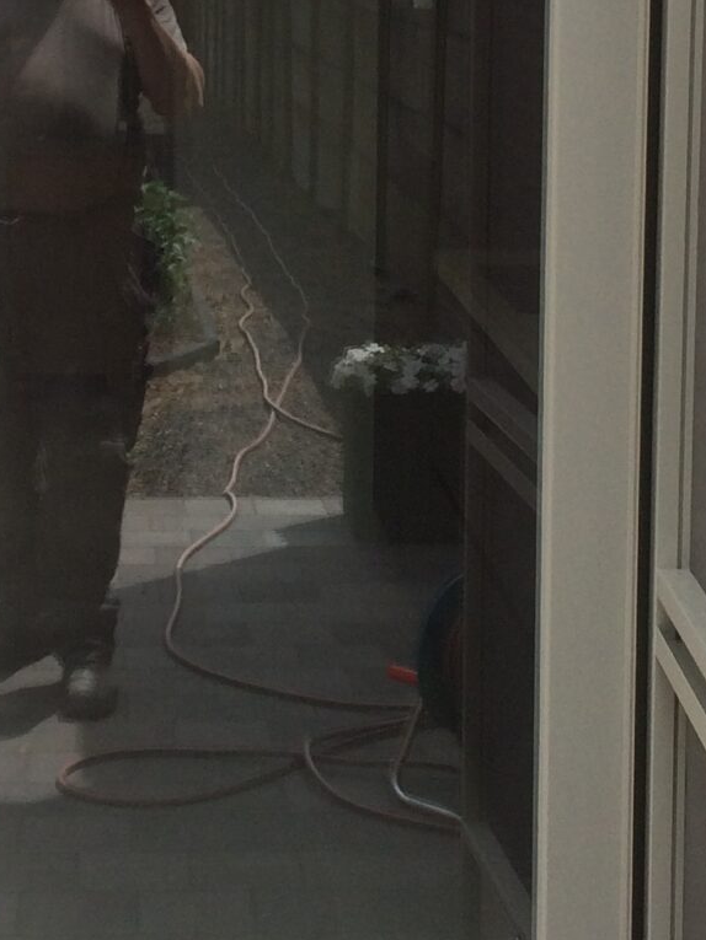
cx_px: 262
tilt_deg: -8.8
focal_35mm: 97
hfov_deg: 15.2
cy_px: 254
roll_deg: +1.0
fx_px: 2637
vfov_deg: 20.1
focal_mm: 4.15
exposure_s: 1/1414
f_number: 2.2
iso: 32
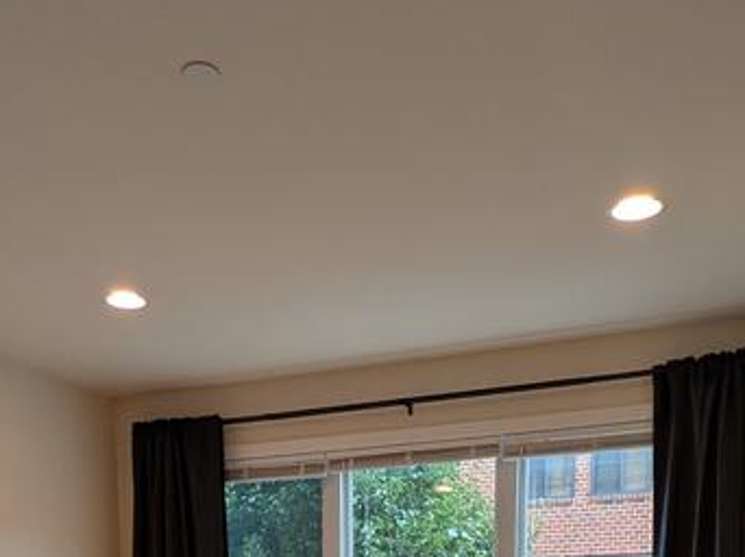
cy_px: 776
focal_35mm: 39
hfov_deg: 47.8
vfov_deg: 28.2
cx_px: 327
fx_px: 839
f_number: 2.2
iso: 69
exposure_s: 1/120
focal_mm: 1.95
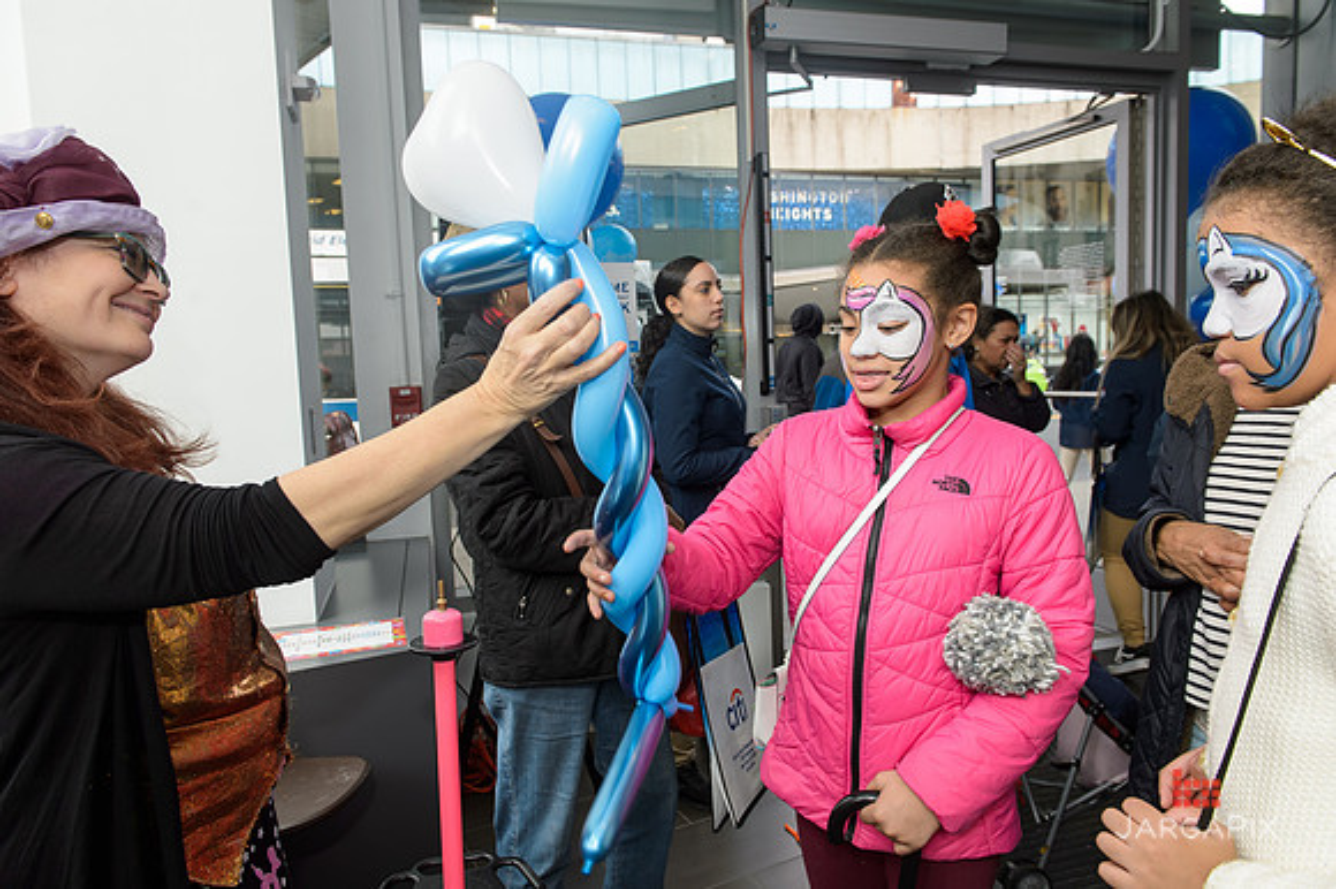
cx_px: 668
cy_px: 444
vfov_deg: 53.1
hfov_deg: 73.8
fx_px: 890
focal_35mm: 24
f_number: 5.6
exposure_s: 1/160
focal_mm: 24
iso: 400
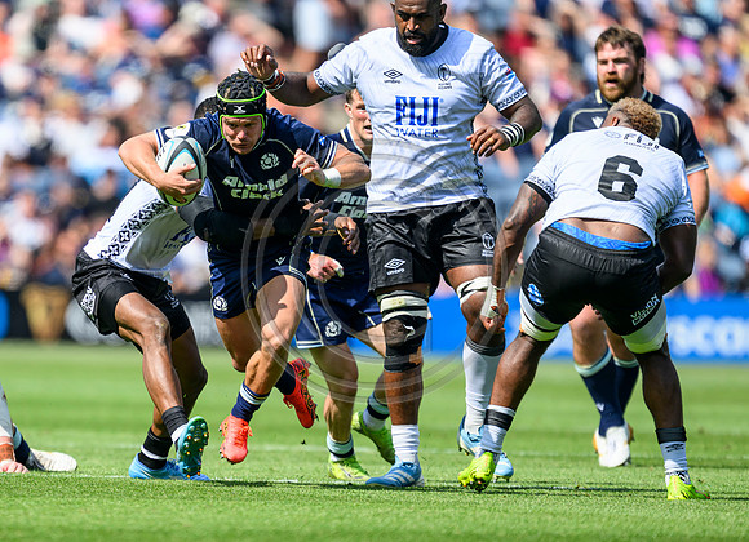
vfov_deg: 1.8
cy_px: 361
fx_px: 16895
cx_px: 207
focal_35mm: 791
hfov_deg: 2.5
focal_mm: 560
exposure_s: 1/1600
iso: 250
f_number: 4
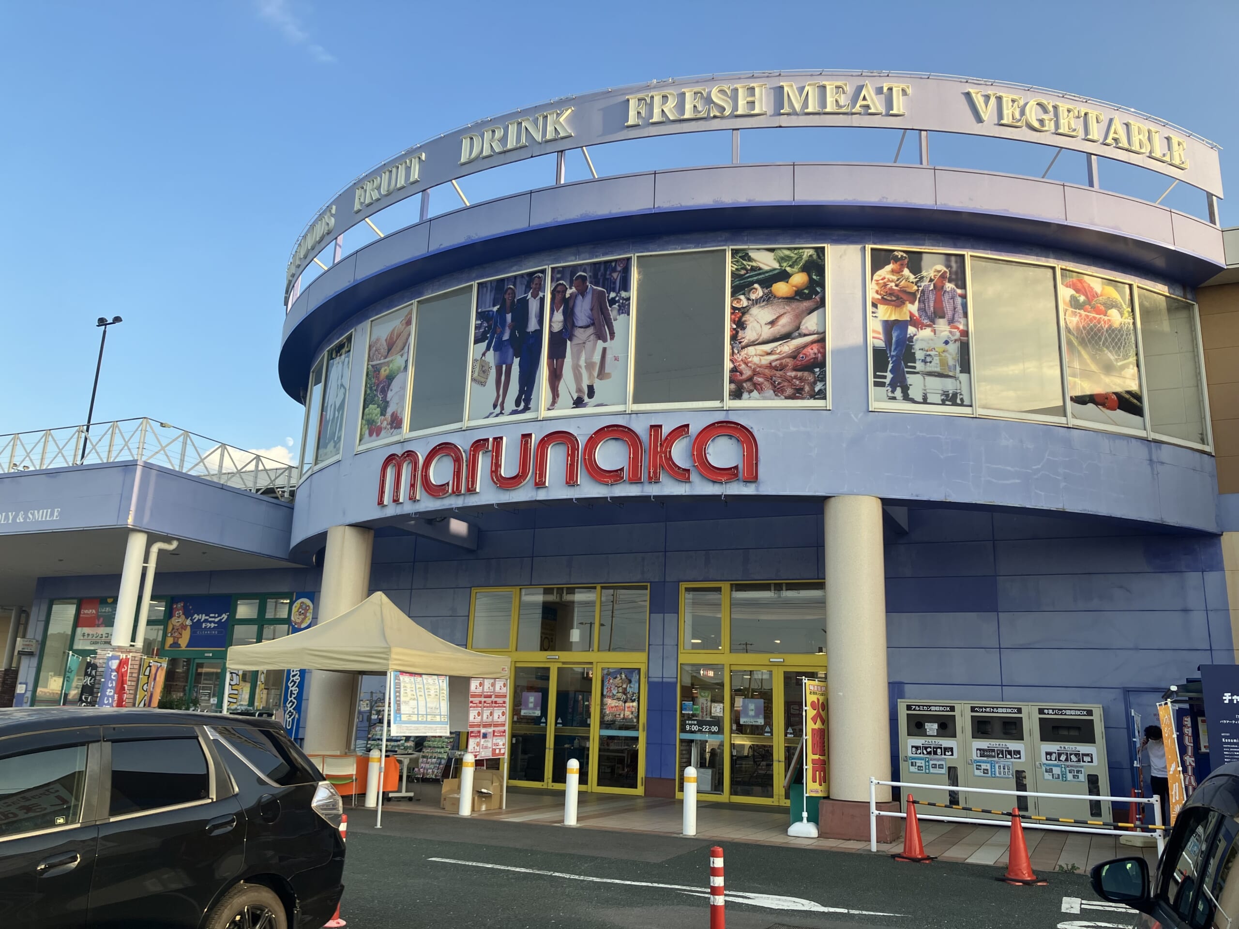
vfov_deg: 49.7
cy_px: 464
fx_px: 1002
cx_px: 620
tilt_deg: +14.3
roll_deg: -3.5
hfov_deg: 63.4
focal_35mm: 28
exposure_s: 1/552
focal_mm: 3.99
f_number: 1.8
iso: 32
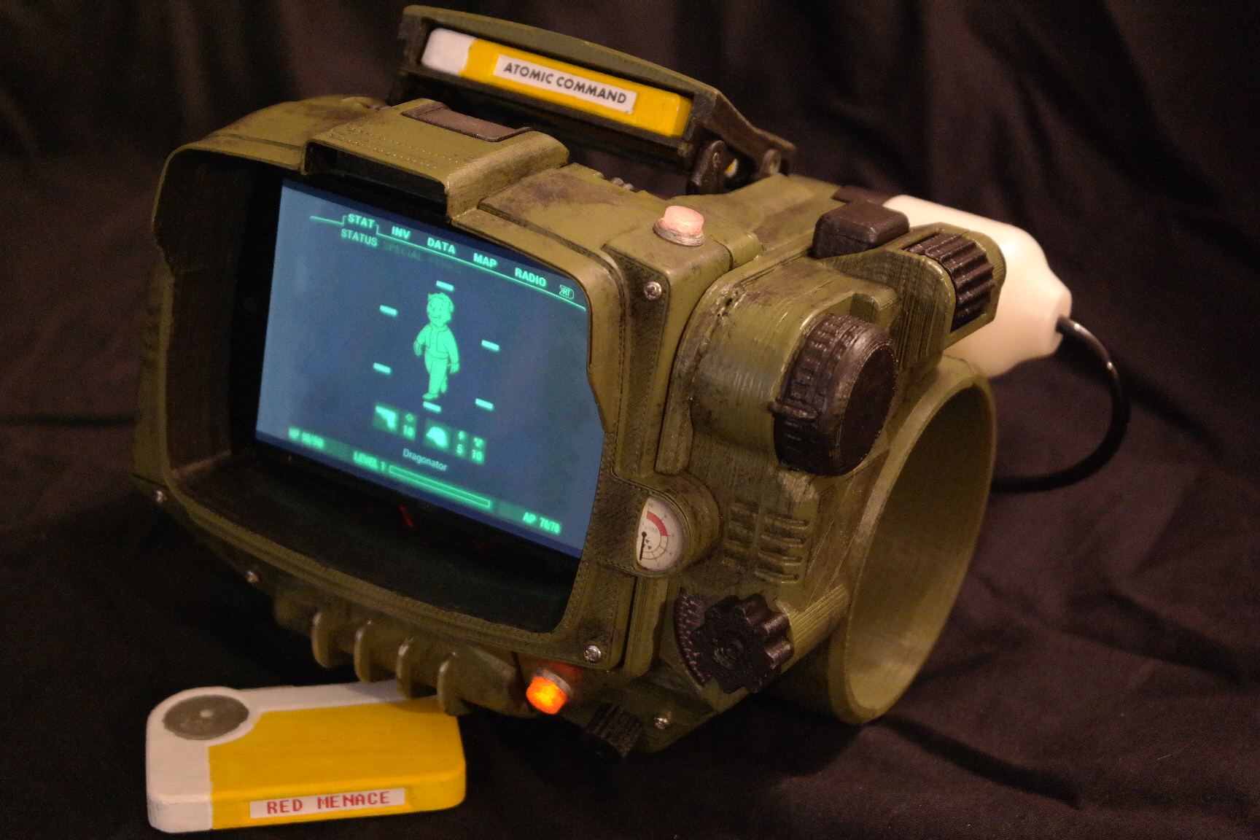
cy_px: 420
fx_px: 2695
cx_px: 630
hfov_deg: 26.3
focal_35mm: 77
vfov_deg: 17.7
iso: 3200
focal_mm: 50
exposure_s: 1/13
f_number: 5.6
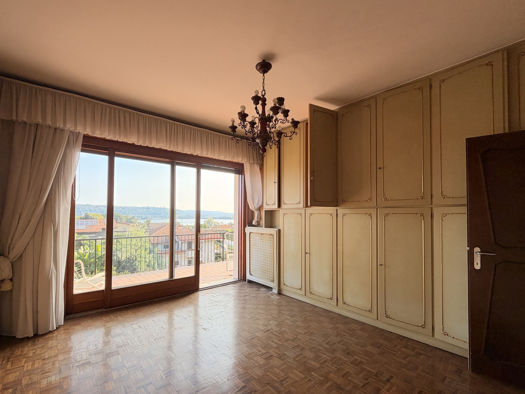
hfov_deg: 94.3
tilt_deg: +1.1
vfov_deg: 78.0
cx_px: 244
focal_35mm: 16
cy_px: 210
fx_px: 243
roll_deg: +0.6
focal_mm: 2.22
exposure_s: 1/157
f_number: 2.2
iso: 64
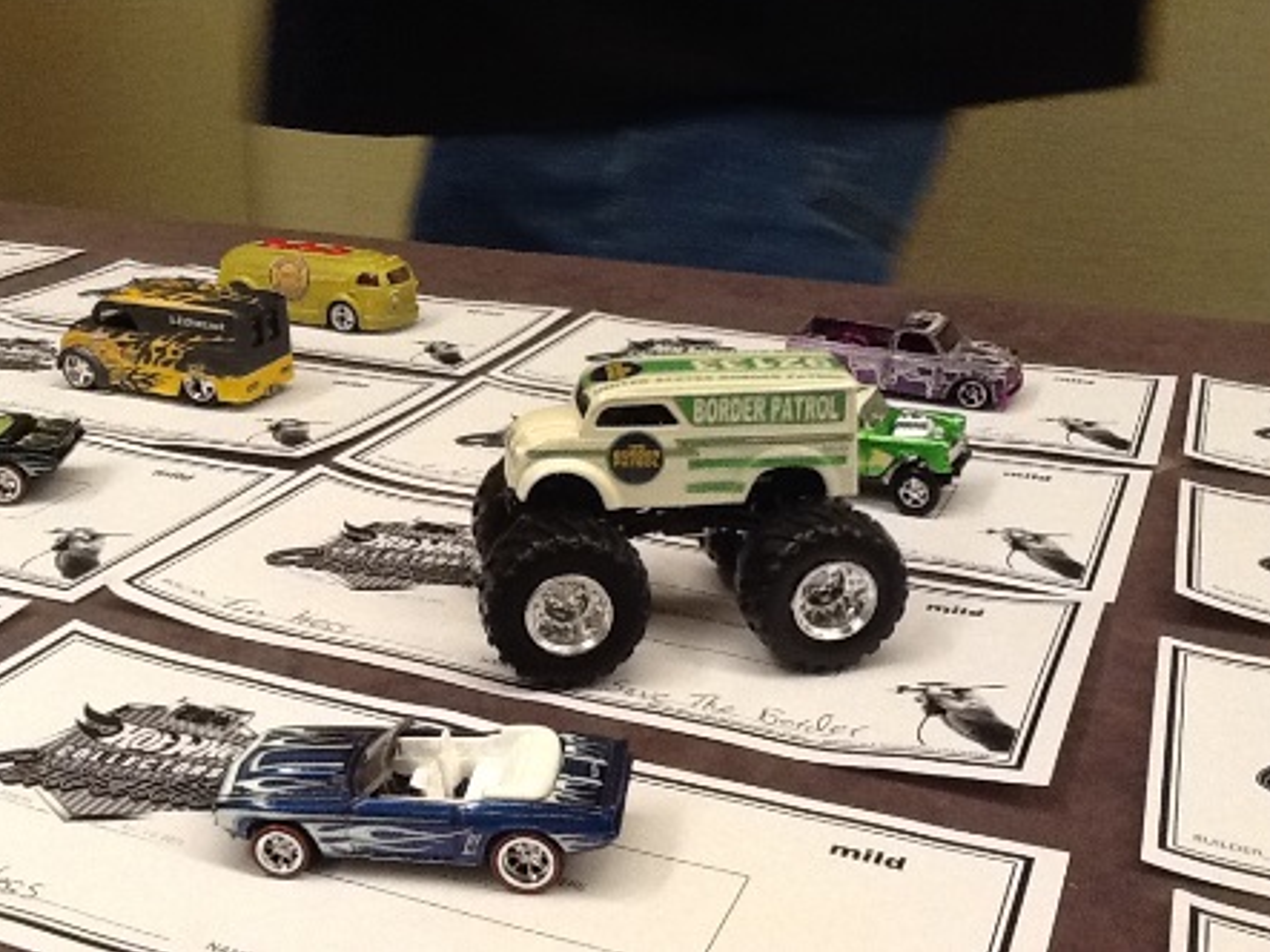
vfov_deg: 32.2
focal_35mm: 45
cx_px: 632
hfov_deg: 42.1
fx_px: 1651
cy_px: 467
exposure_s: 1/30
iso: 160
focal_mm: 2.03
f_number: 2.4
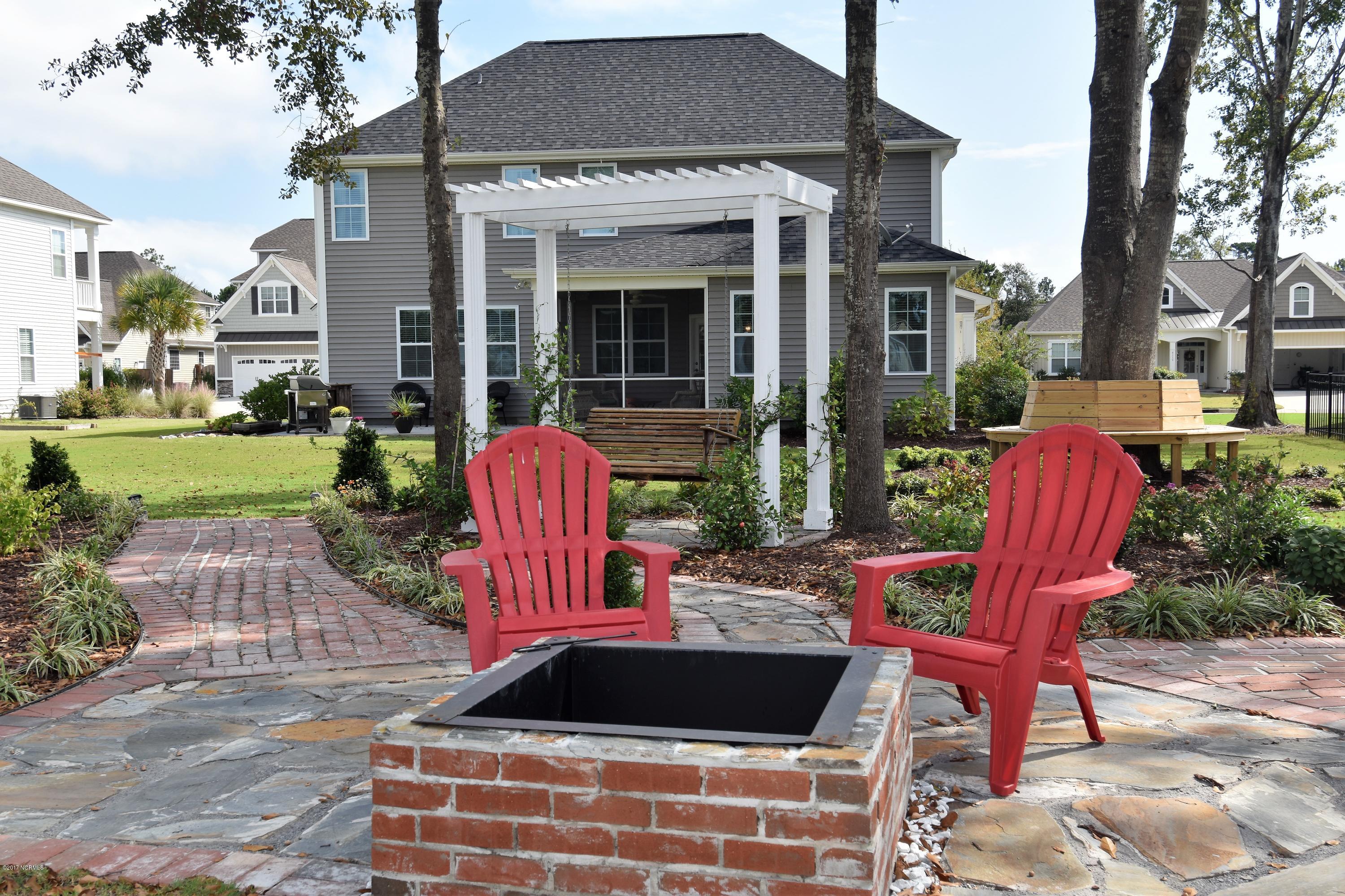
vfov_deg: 36.9
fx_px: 1345
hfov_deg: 53.1
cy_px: 448
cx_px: 672
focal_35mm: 36
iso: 100
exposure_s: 1/200
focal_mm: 24
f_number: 8
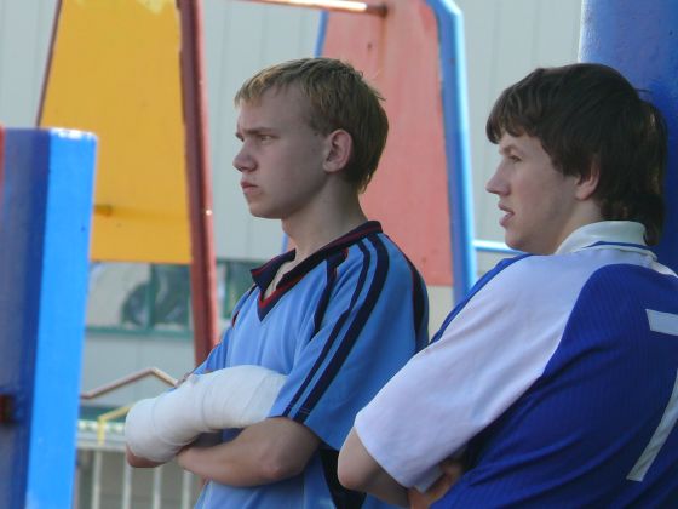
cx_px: 339
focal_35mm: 579
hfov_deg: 3.4
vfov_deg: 2.6
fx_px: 11340
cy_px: 254
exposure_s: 1/200
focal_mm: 68.8
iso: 100
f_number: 4.5
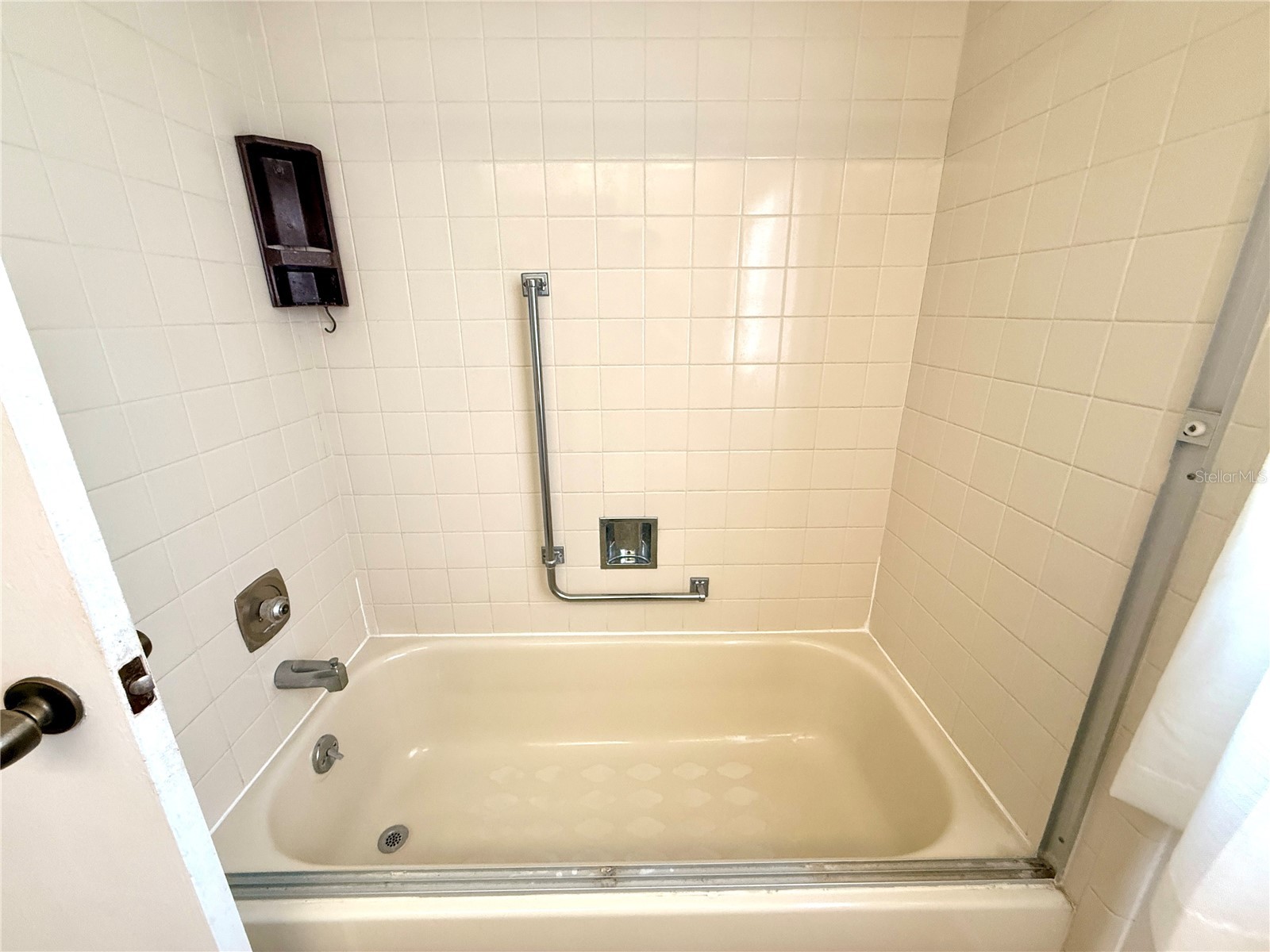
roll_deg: +0.8
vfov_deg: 85.7
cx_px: 635
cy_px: 476
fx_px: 514
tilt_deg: -17.2
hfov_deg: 102.1
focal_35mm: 14
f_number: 2.2
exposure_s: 1/120
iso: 200
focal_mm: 2.22
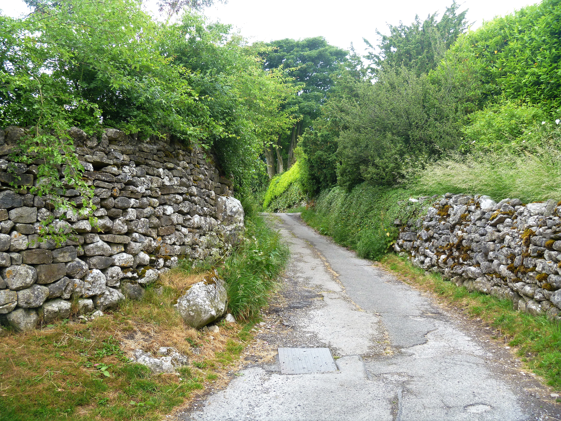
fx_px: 567
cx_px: 280
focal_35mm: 35
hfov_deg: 52.6
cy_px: 210
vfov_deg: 40.7
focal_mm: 6.3
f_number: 3.5
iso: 125
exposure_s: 1/60
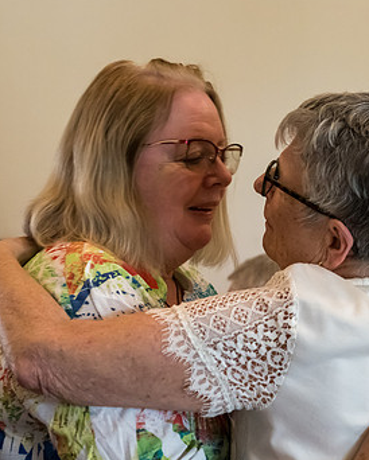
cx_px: 233
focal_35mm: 92
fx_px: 1255
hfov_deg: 16.7
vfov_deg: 20.8
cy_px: 229
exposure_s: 1/200
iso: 5000
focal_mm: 48
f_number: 4
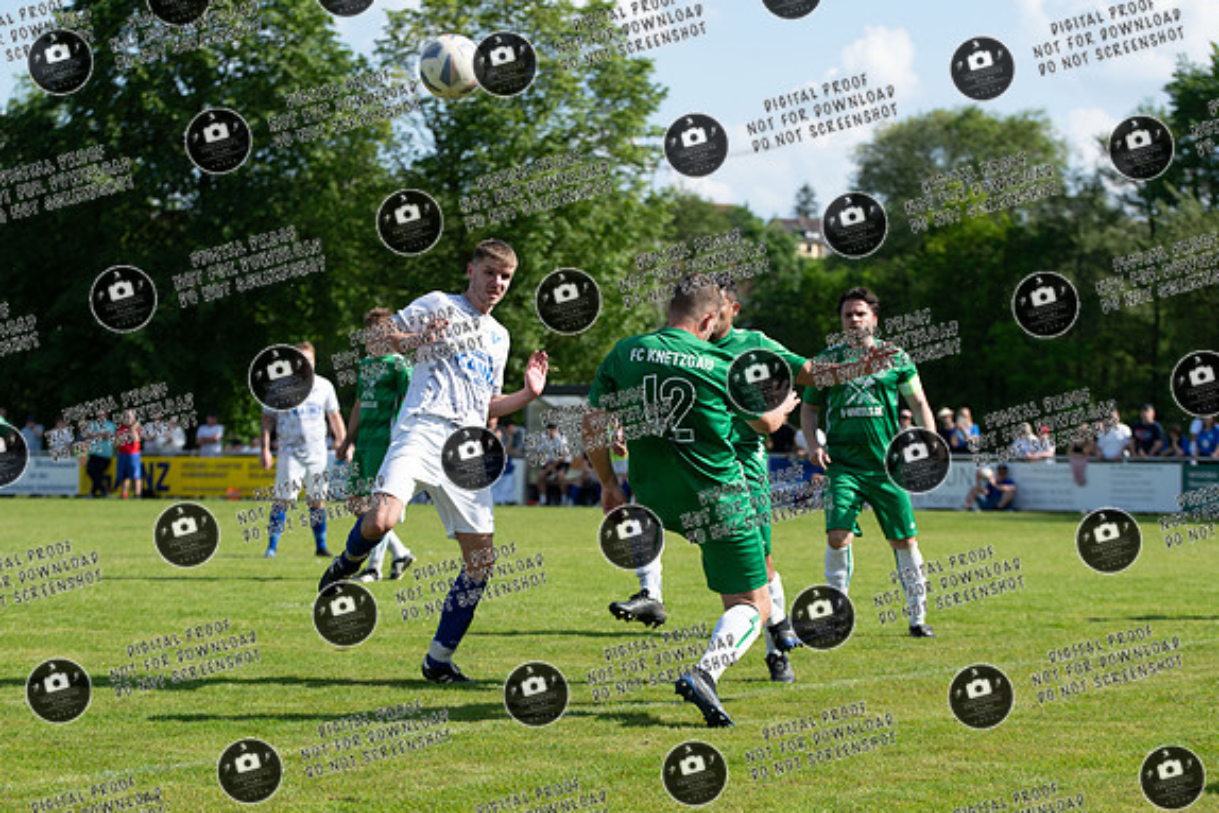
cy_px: 460
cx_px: 584
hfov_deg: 20.2
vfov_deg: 13.6
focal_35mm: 101
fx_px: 3421
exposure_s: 1/1600
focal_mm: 78
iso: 200
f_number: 3.5
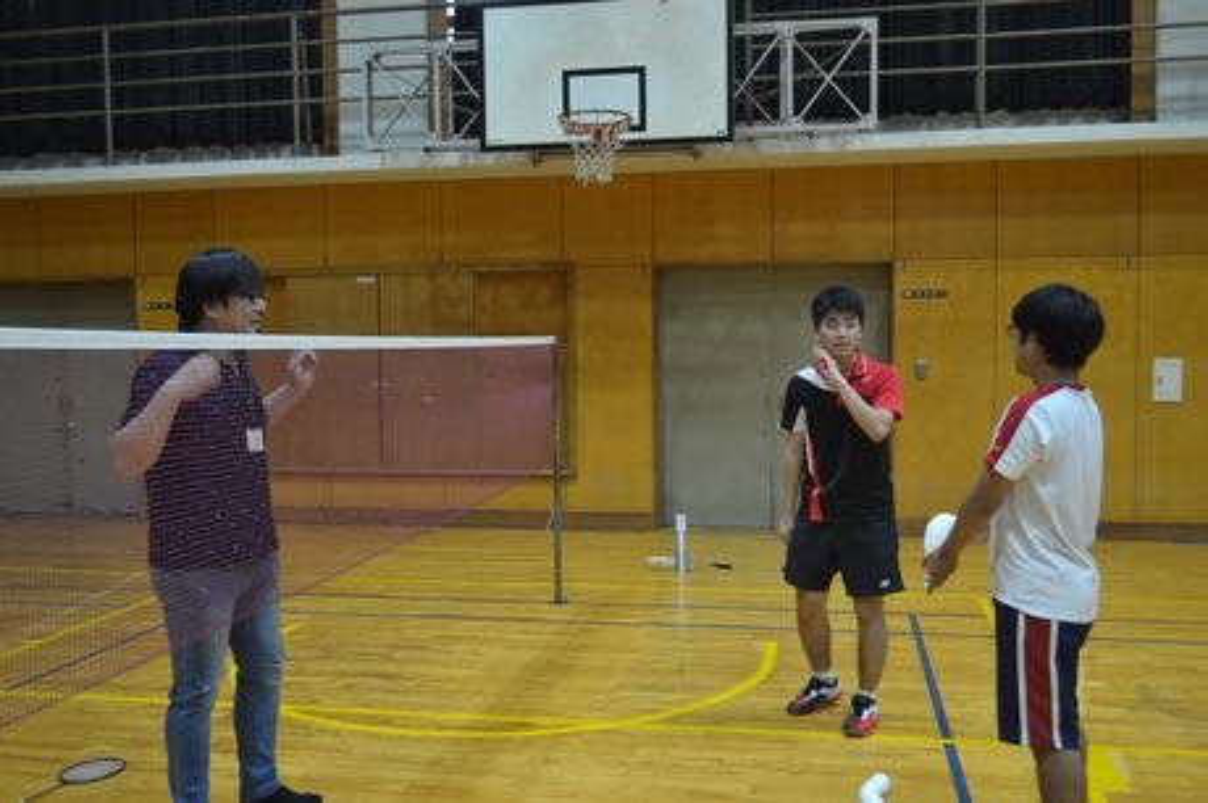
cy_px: 402
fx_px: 1107
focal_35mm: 33
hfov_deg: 57.3
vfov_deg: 39.9
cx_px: 604
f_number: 4
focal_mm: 22
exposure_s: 1/60
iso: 450
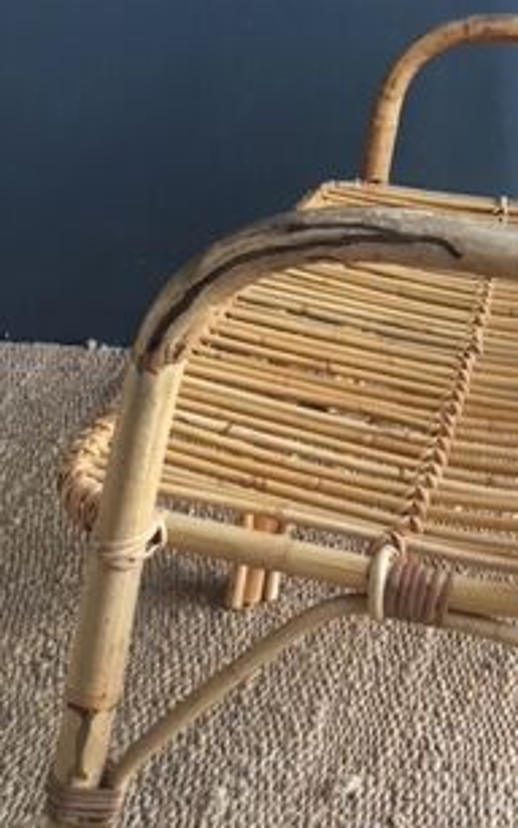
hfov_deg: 19.7
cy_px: 294
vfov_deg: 31.8
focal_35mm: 64
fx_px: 1445
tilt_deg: -17.5
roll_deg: -2.9
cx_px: 513
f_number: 2.2
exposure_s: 1/33
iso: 40
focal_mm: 4.15
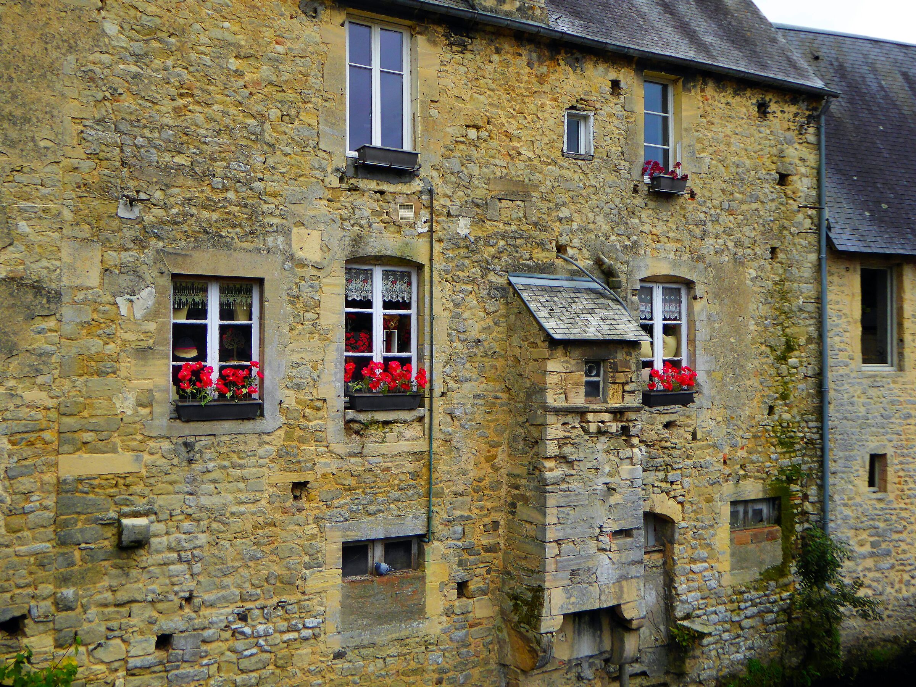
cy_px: 344
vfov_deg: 40.7
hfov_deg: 52.6
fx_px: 926
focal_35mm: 35
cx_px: 458
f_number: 3.7
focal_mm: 6.3
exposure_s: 1/320
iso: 100
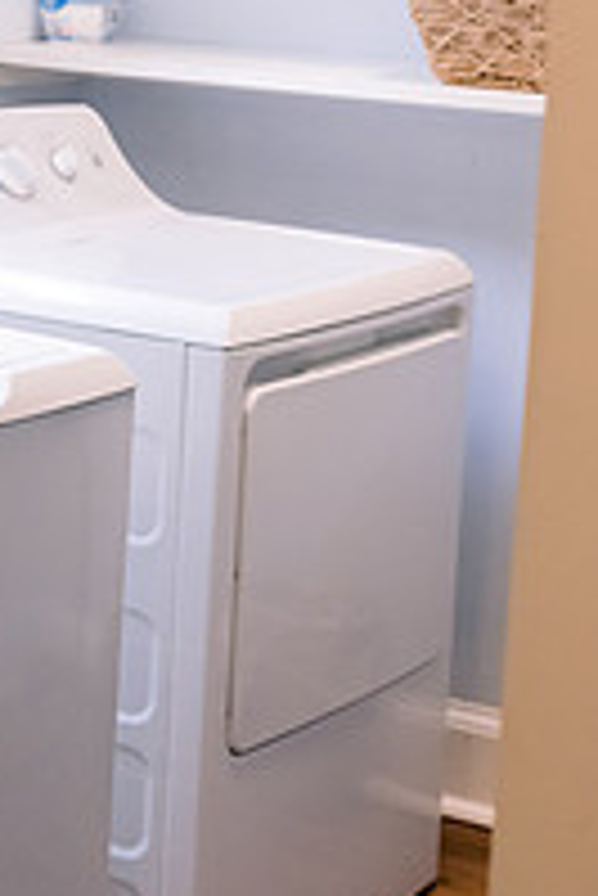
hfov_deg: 12.0
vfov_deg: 18.1
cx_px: 31
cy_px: 315
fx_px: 2810
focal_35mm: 113
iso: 3200
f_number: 2.8
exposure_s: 1/320
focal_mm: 50
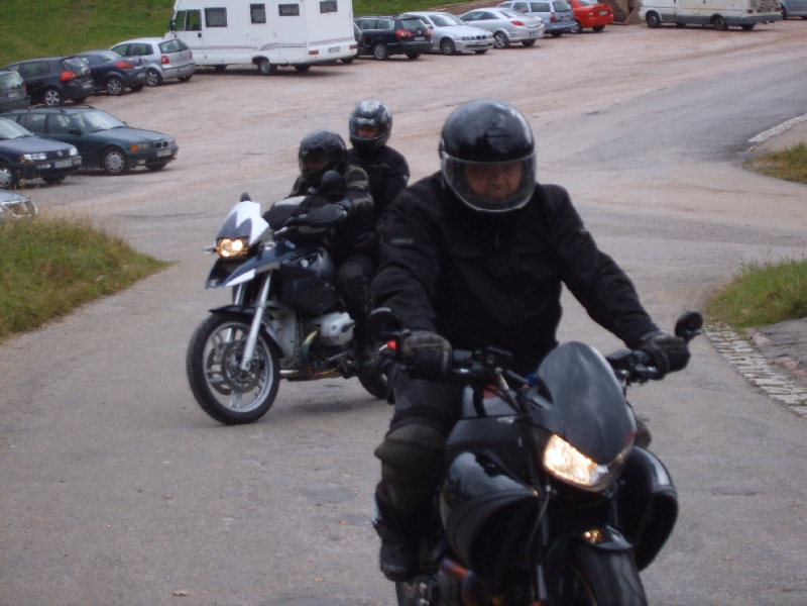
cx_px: 404
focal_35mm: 105
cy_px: 303
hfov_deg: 18.7
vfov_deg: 14.1
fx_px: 2448
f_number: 4.8
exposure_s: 1/350
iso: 50
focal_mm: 17.4
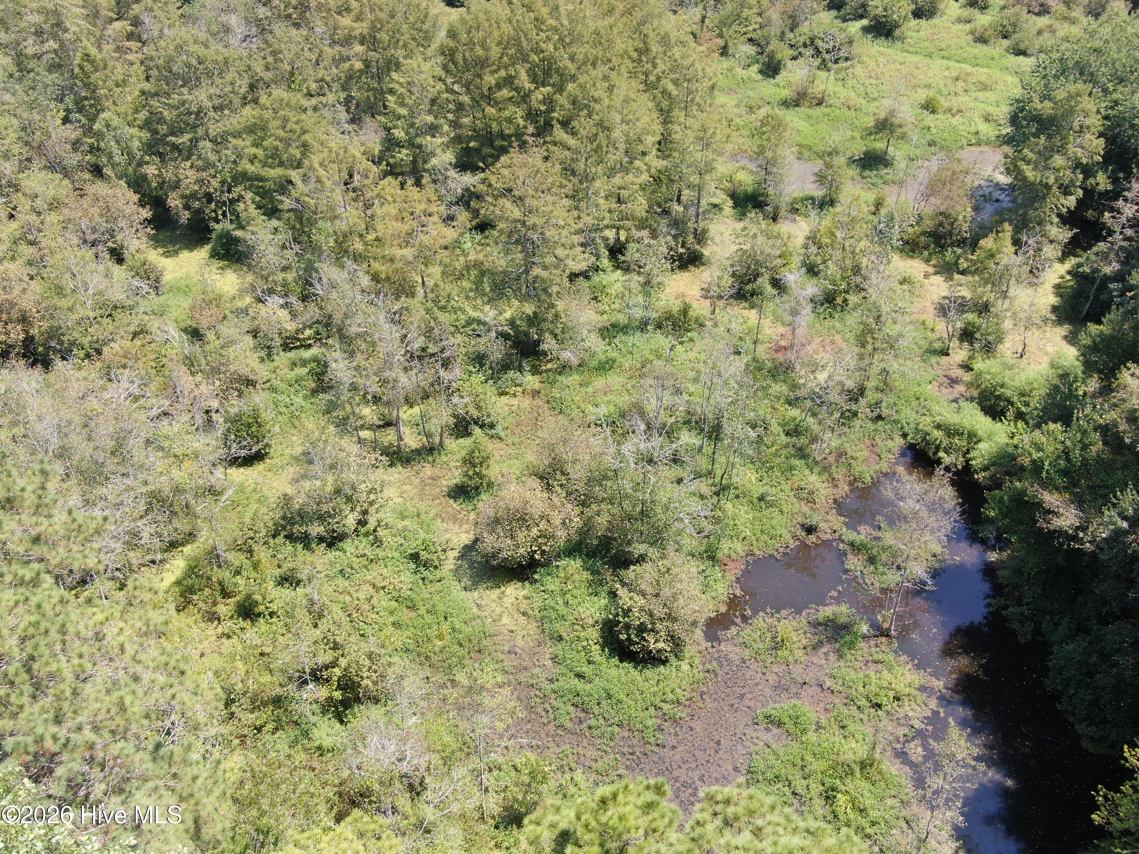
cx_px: 570
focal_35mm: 32
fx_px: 1053
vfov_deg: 44.2
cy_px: 427
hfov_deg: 56.8
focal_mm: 5.45
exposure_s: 1/320
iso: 100
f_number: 3.2
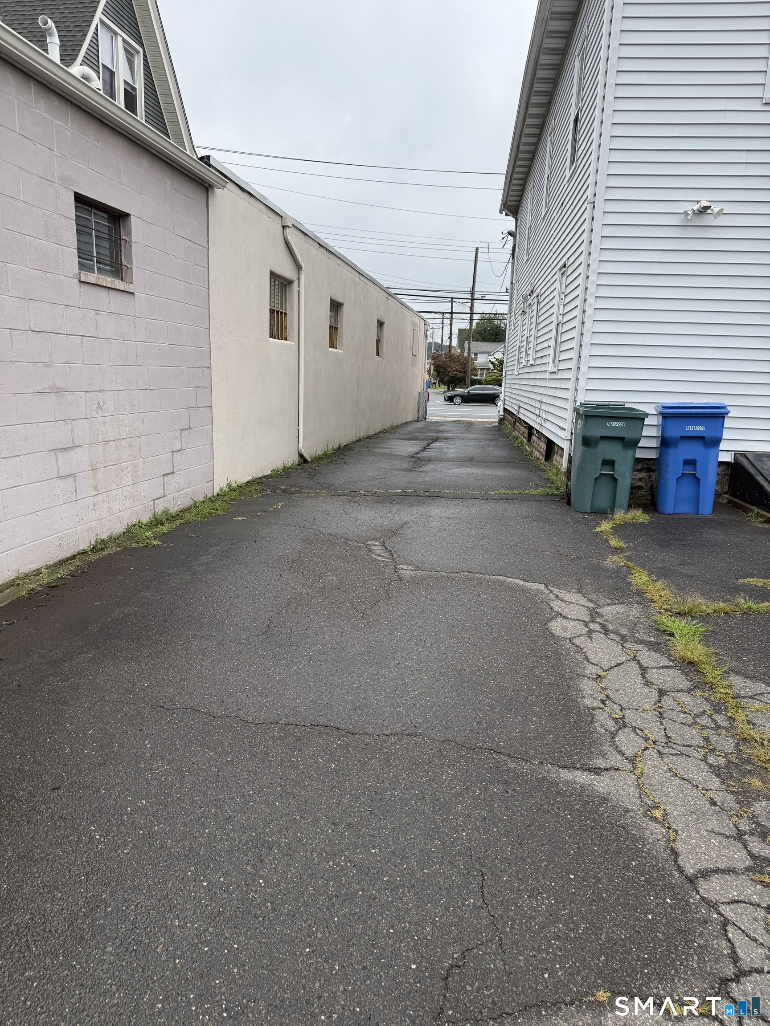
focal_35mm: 24
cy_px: 513
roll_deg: -1.4
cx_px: 385
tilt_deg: -11.7
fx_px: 712
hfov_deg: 56.8
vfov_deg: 71.6
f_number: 1.78
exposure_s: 1/1211
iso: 80
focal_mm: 6.76
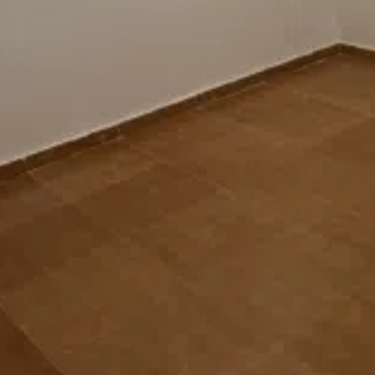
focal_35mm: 59
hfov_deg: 27.7
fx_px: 723
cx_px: 356
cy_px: -2
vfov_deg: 27.4
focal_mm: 5.96
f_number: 1.6
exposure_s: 1/60
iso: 320
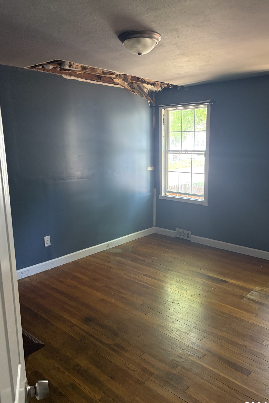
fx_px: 314
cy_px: 205
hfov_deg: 46.3
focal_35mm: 28
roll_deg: +0.7
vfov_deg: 65.5
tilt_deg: -10.8
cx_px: 151
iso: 320
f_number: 1.6
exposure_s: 1/60
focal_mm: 5.96
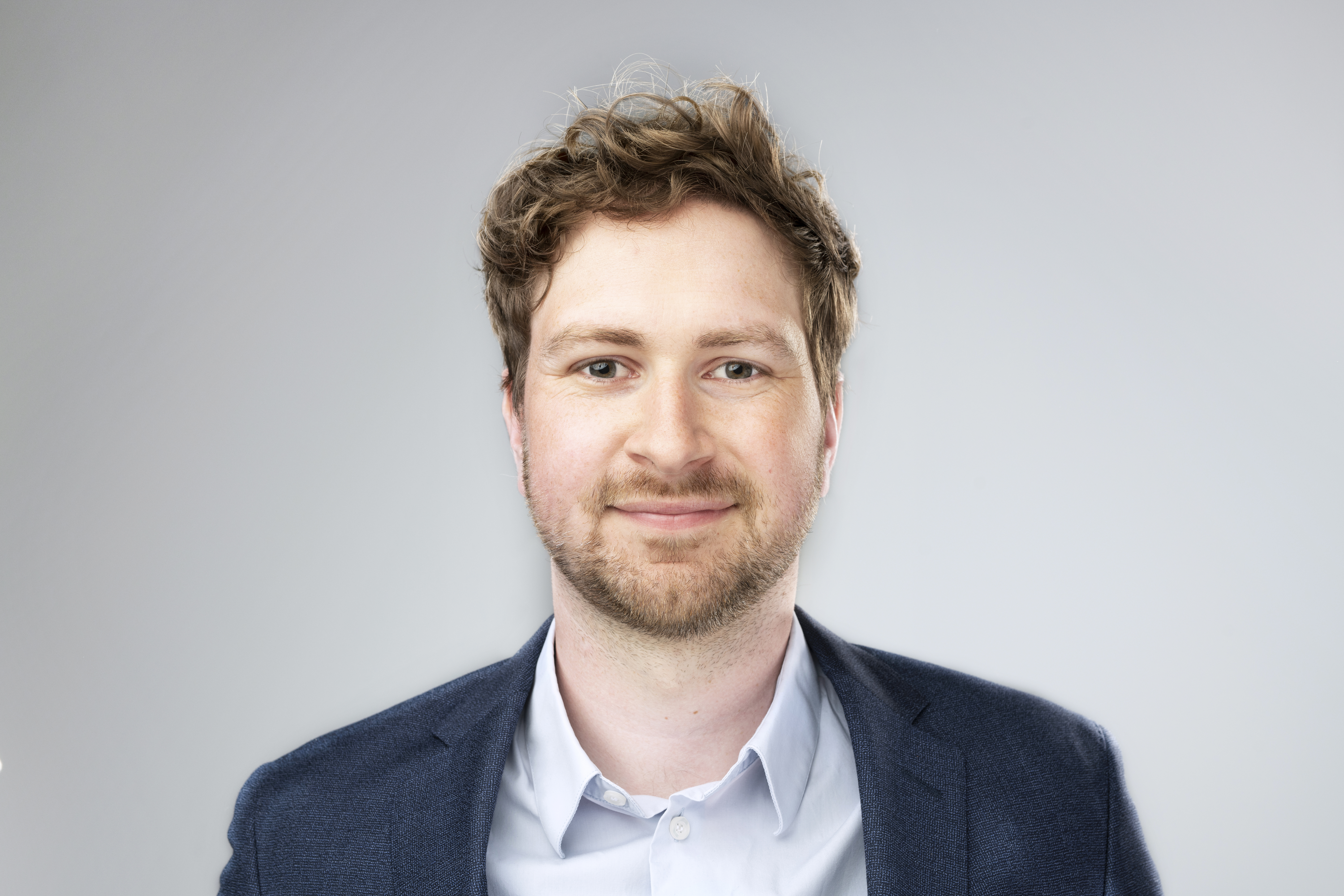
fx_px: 1867
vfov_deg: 27.0
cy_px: 448
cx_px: 672
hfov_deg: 39.6
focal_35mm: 50
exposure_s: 1/125
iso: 100
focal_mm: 50
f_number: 8
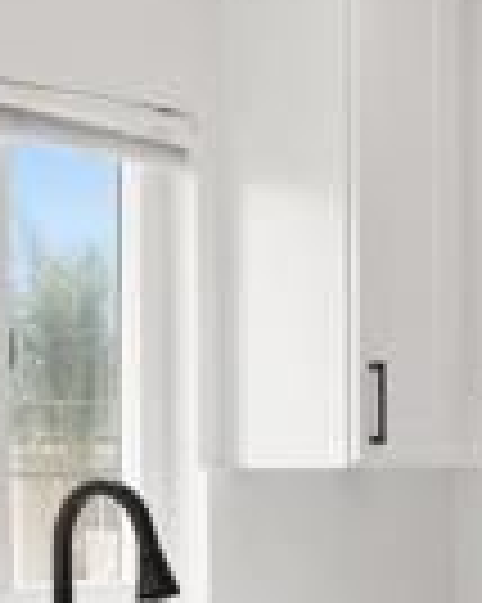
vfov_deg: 16.6
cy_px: 461
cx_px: 432
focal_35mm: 115
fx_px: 2053
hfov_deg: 13.3
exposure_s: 1/30
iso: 500
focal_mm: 16
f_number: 8
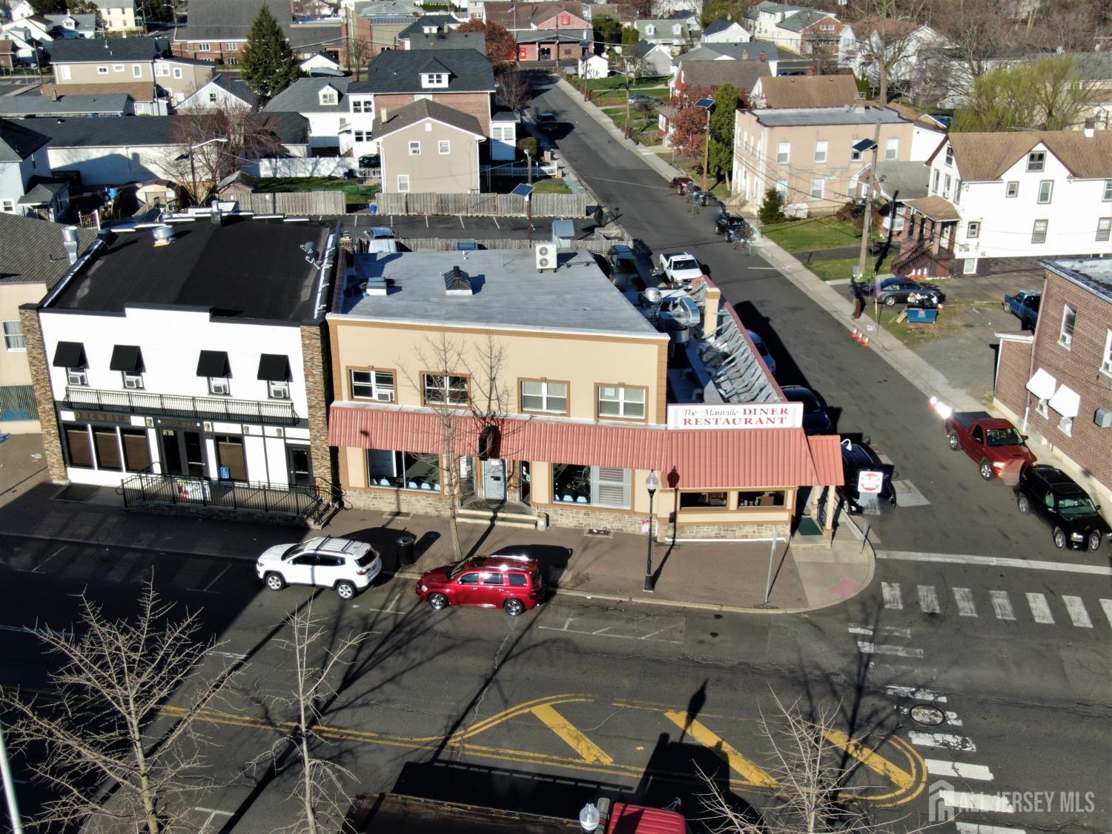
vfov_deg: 36.8
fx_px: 1253
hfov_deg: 47.9
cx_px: 556
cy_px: 417
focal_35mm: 39
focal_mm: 6.63
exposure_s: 1/800
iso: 100
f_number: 3.4
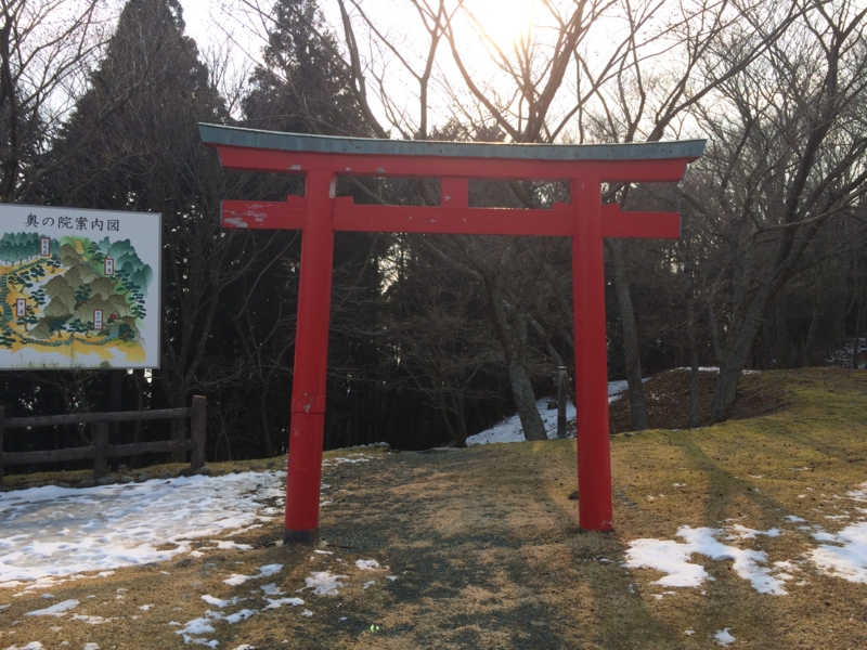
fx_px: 726
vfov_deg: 48.2
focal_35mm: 29
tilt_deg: -0.6
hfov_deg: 61.7
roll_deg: +0.0
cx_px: 434
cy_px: 325
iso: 32
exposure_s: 1/912
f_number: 2.2
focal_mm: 4.15
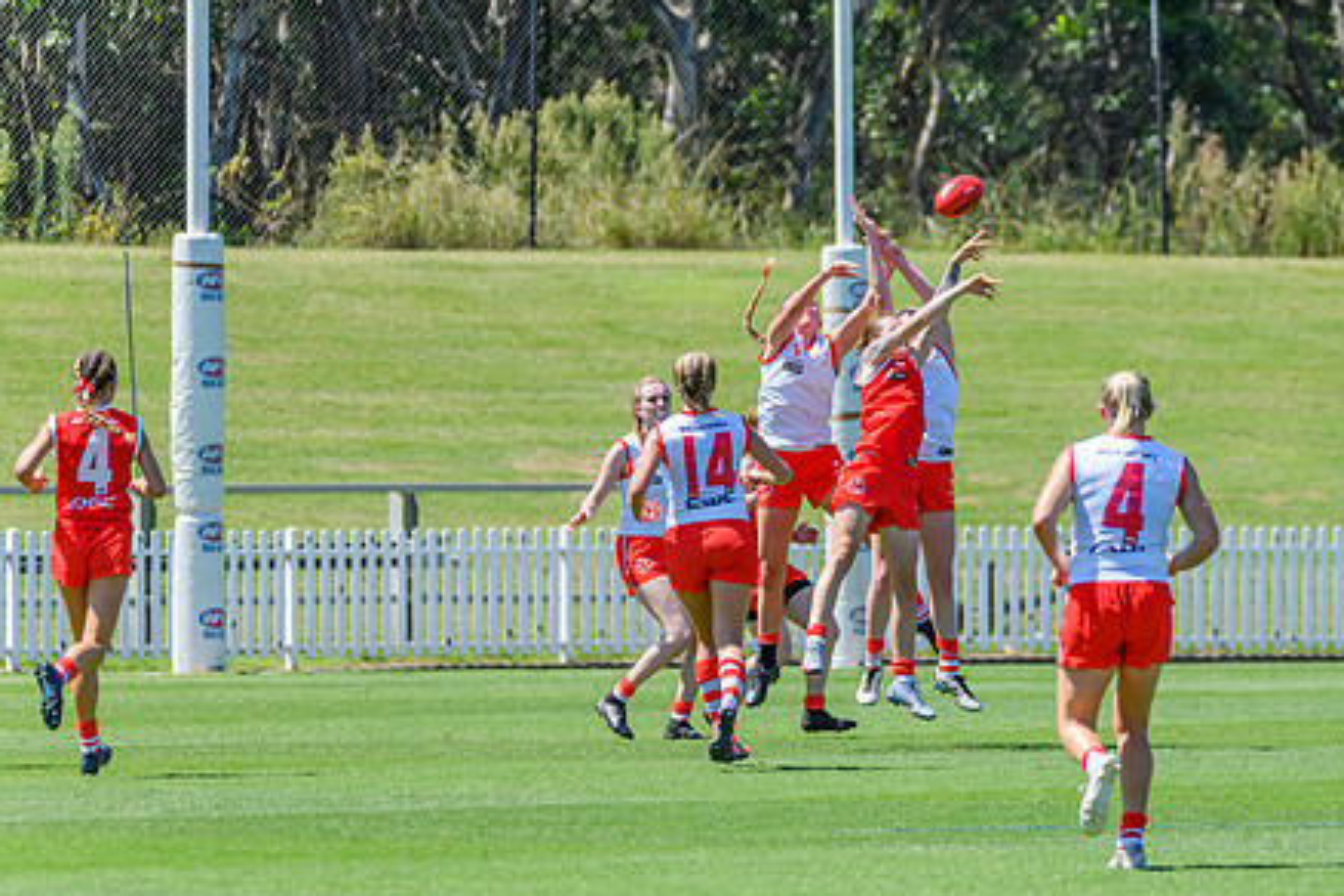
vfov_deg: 3.2
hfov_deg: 4.8
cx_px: 865
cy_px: 492
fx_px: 16015
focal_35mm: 429
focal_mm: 280
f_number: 6.3
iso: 800
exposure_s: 1/2000
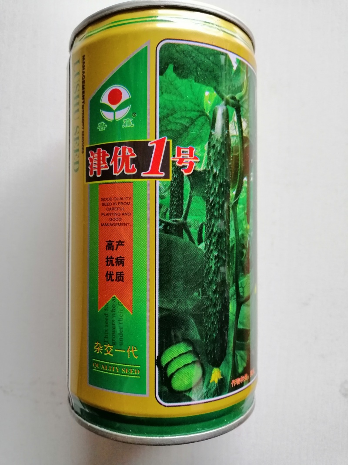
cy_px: 232
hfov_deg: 53.1
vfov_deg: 67.3
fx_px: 349
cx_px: 174
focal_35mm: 26
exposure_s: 1/60
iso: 320
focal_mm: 3.81
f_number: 2.2
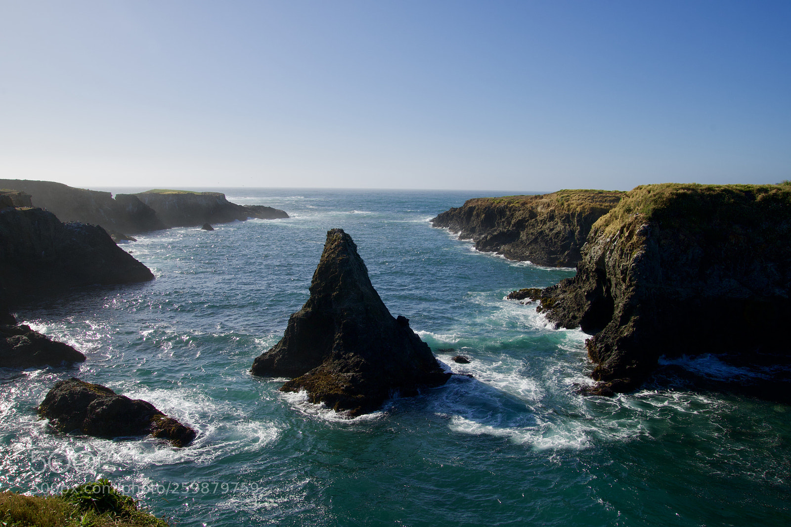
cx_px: 396
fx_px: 593
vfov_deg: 47.9
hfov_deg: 67.4
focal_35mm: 27
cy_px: 264
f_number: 11
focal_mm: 18
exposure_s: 1/500
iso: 200
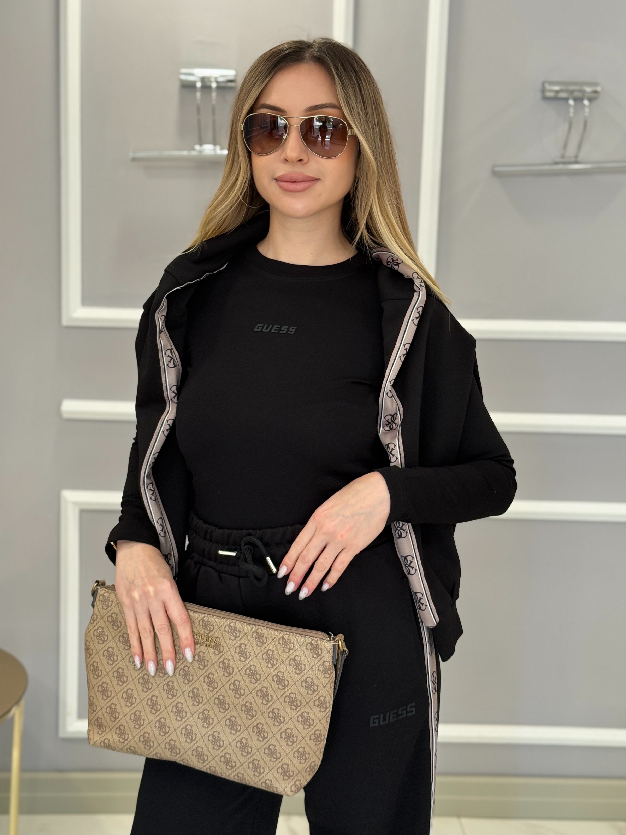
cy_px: 418
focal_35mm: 48
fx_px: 1157
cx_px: 313
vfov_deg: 39.7
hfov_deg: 30.3
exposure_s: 1/60
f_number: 1.78
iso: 125
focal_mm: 6.76
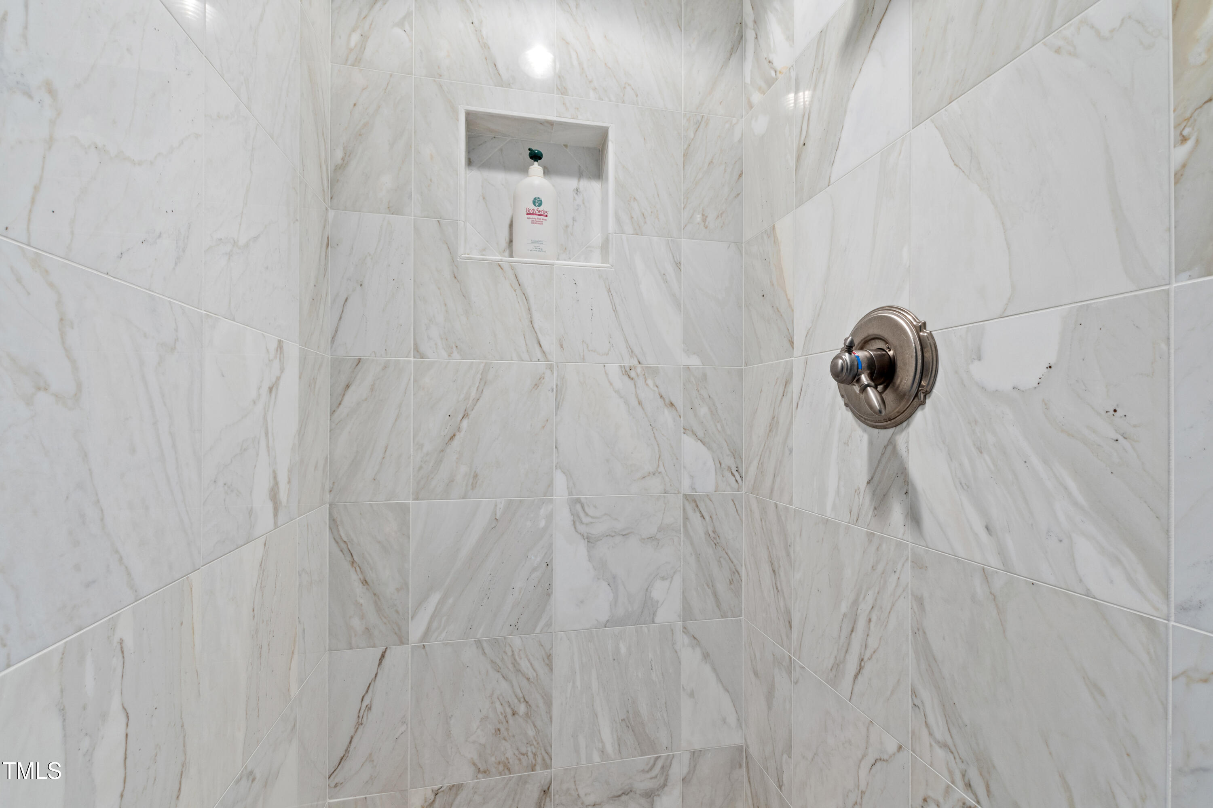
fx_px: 505
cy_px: 404
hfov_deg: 100.4
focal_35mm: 15
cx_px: 606
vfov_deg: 77.3
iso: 100
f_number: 9
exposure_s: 1/1.25
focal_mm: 10
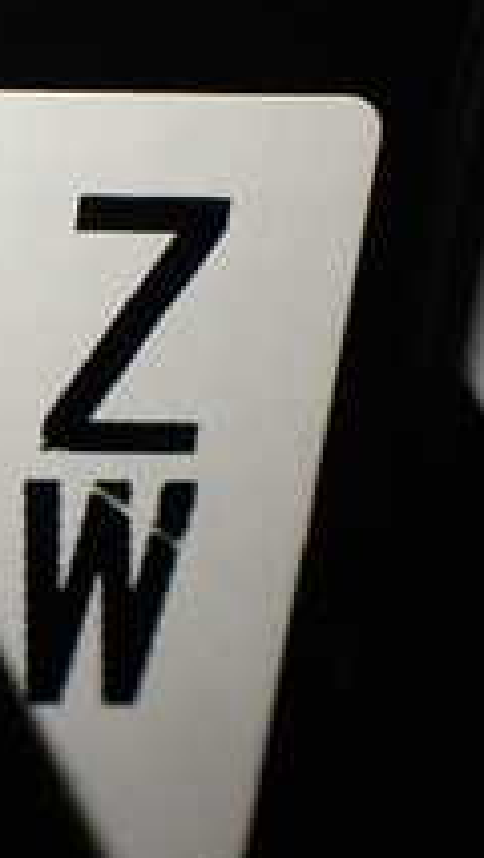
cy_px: 403
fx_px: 2097
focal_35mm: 92
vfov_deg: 23.2
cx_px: -367
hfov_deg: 12.2
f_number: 2.3
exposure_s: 1/125
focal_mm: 5.4
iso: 160
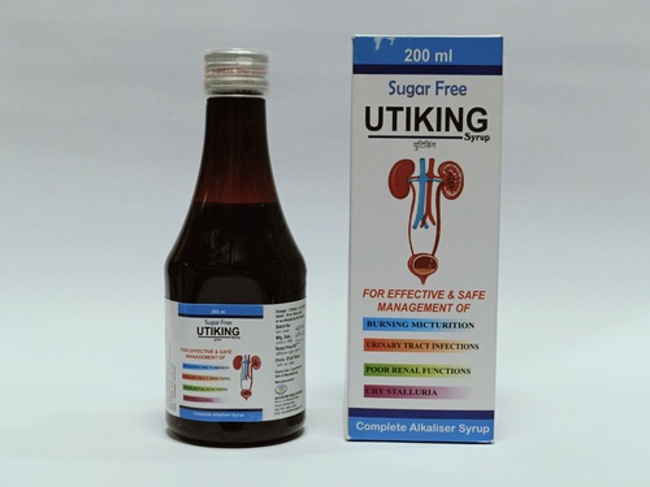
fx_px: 976
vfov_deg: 28.0
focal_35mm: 52
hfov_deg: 36.8
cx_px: 325
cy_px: 244
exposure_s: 1/50
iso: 331
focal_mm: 7.08
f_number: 2
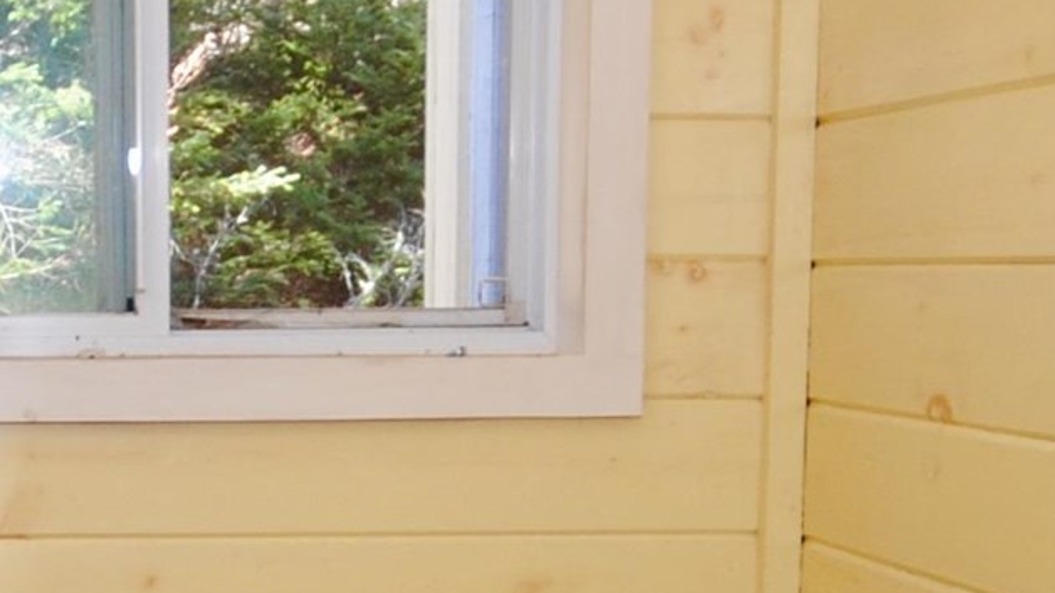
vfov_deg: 15.3
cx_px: 106
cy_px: 622
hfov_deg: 26.6
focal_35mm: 77
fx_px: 2154
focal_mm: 10
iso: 200
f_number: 4
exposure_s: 1/60
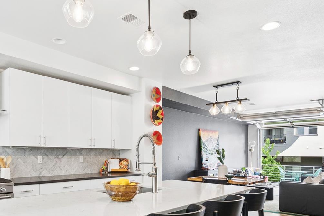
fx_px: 243
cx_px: 114
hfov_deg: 65.9
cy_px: 160
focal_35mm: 27
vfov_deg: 46.4
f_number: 8
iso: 640
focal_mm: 17
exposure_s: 1/40
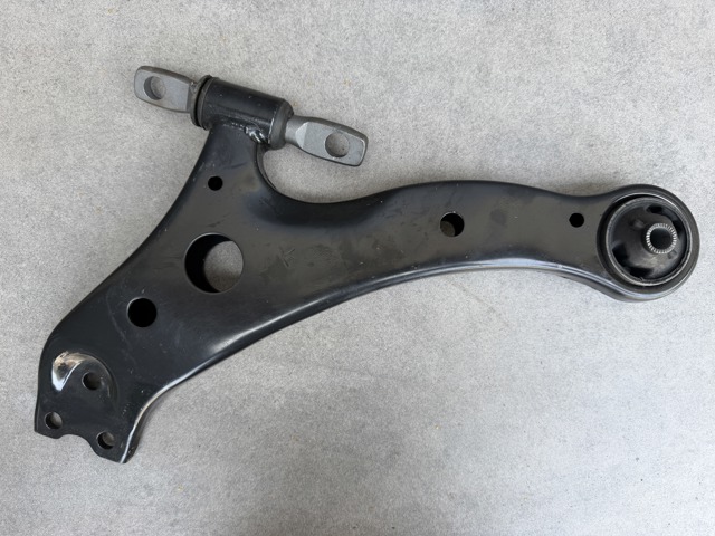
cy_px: 268
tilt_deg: -89.2
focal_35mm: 24
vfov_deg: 56.8
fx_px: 496
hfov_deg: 71.6
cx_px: 358
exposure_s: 1/121
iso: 64
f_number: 1.78
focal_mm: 6.76
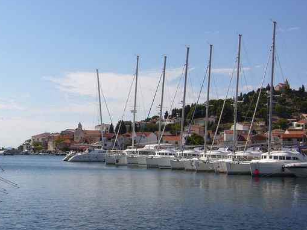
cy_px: 128
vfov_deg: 26.6
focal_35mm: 55
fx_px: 488
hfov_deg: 34.8
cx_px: 118
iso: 80
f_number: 5.6
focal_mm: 5.8
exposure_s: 1/640
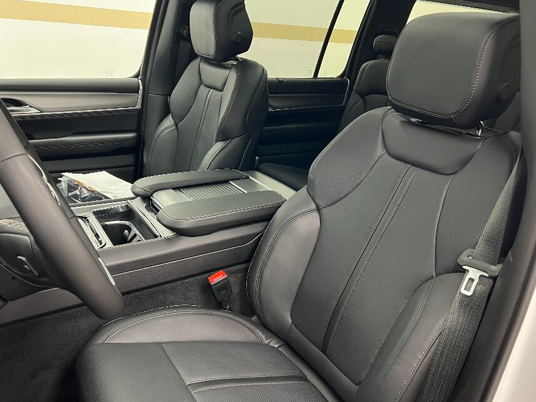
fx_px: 480
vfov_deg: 45.4
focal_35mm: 31
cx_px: 245
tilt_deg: -21.3
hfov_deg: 58.3
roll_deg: -4.4
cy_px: 212
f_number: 1.5
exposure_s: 1/40
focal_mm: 5.7
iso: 500
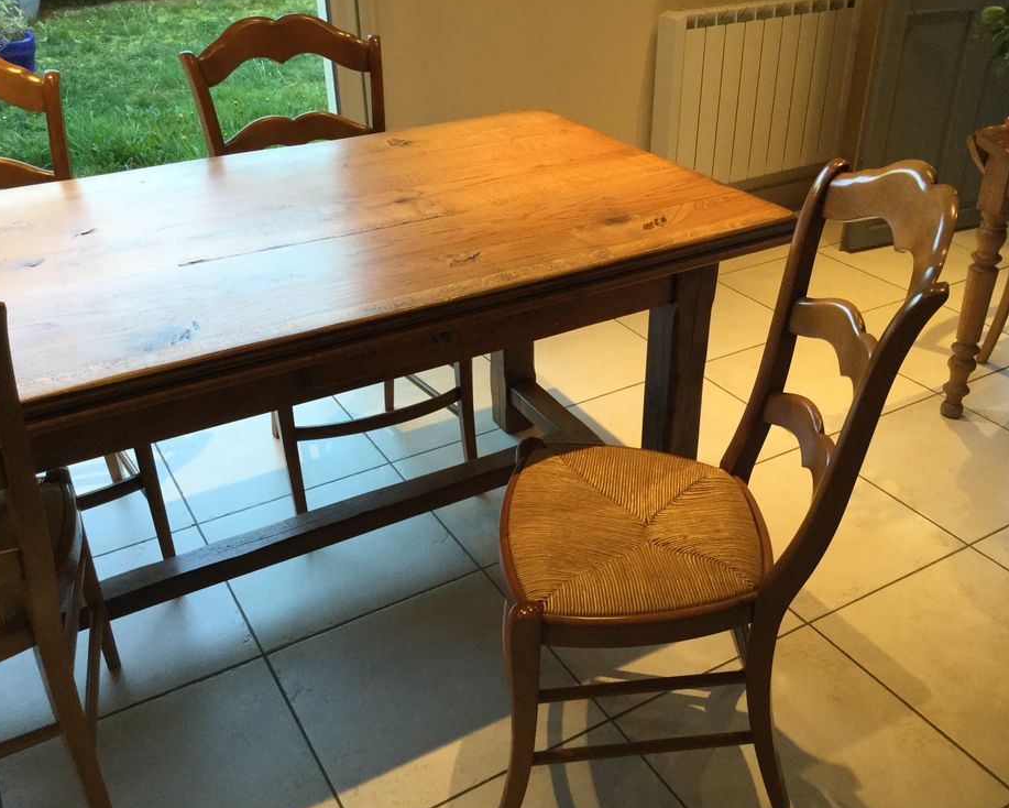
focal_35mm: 33
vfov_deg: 44.6
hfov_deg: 54.2
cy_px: 403
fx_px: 986
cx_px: 522
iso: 32
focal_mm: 3.3
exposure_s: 1/33
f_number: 2.4
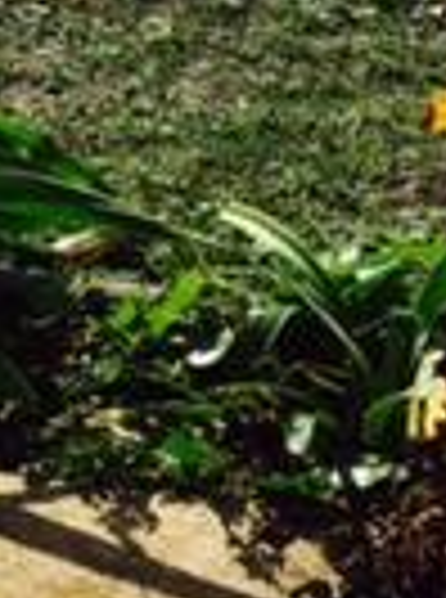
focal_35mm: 140
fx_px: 2417
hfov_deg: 10.0
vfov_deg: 13.3
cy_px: -297
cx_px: -369
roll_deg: -0.1
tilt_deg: -11.8
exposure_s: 1/3597
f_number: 2.2
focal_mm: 4.15
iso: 32
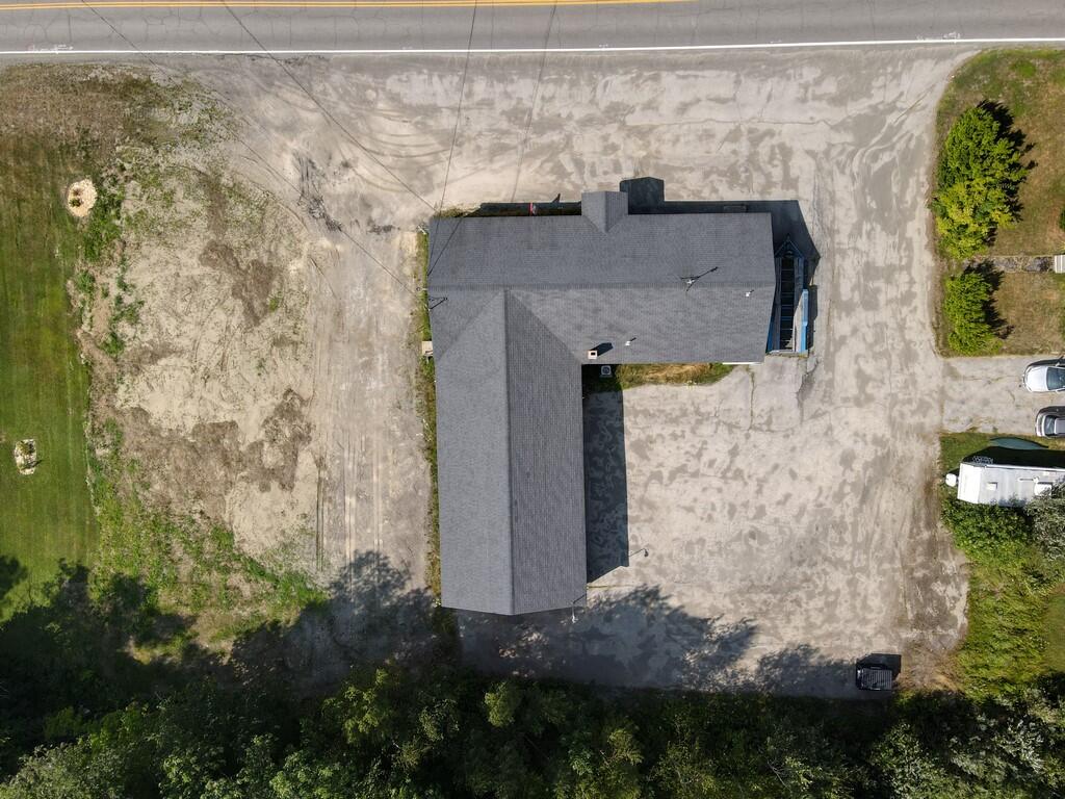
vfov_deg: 56.8
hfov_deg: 71.6
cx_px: 532
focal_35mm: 24
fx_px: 738
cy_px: 400
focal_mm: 4.5
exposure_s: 1/640
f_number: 2.8
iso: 100
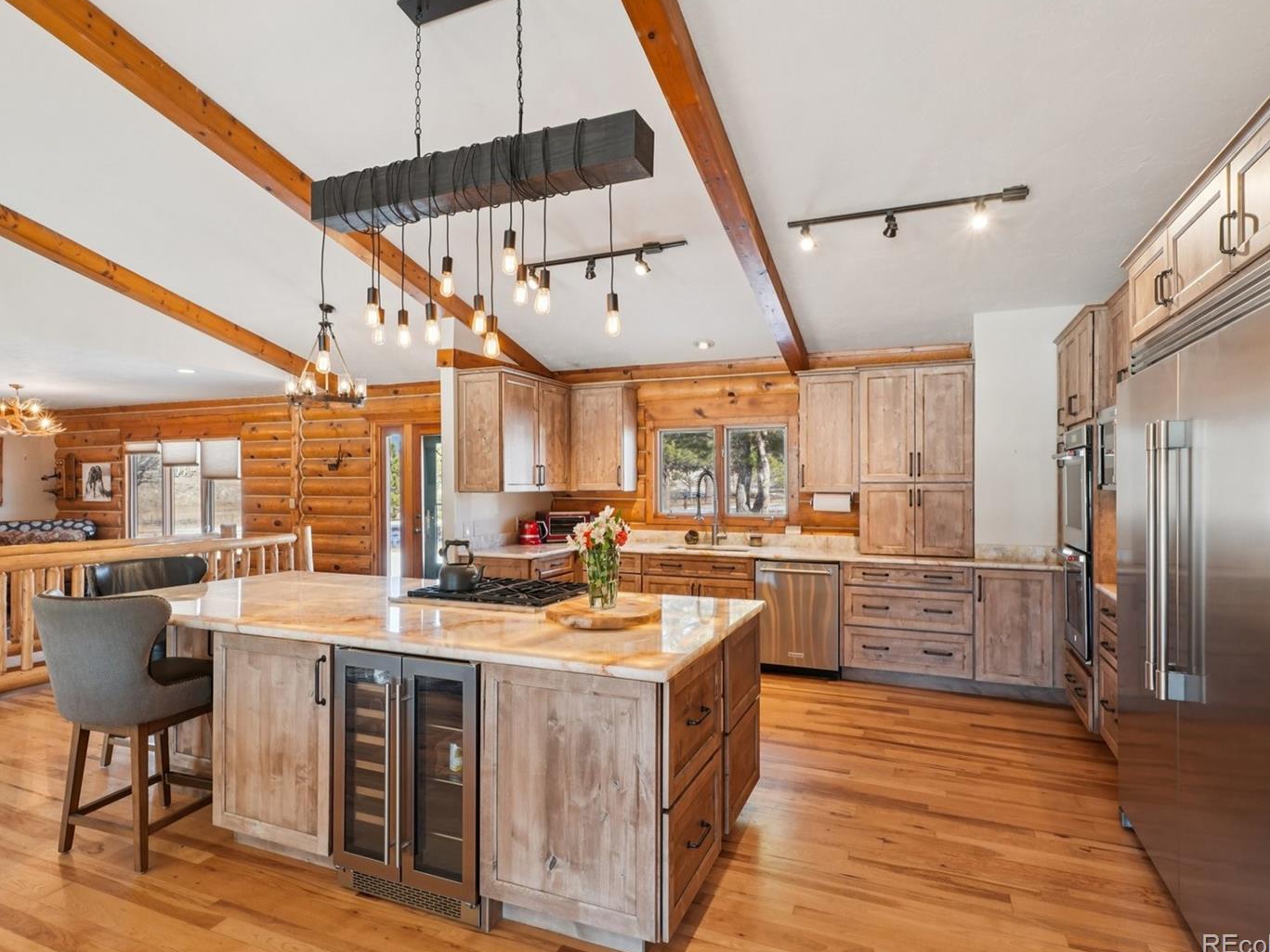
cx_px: 609
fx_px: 681
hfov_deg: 86.0
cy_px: 469
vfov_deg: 69.9
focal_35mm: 19
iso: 400
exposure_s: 1/30
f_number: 8
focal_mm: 11
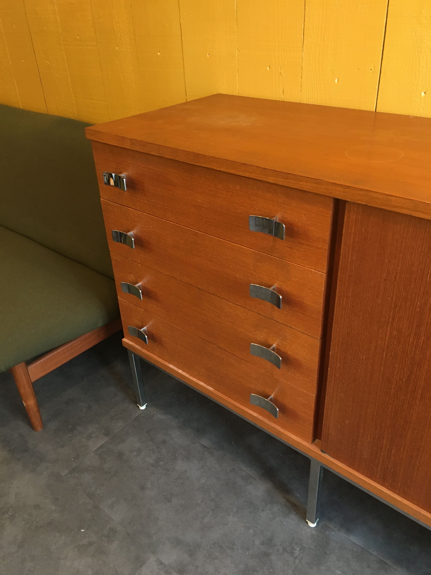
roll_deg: +3.3
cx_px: 216
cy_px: 288
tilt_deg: -31.1
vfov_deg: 61.7
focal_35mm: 29
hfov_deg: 48.2
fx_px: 481
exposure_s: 1/33
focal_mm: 4.15
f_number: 2.2
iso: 160
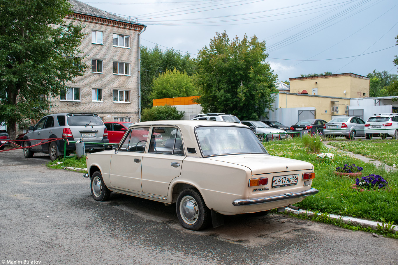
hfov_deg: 59.5
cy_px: 132
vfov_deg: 41.7
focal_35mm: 32
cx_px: 199
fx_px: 348
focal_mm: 21
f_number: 7.1
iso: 200
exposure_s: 1/250
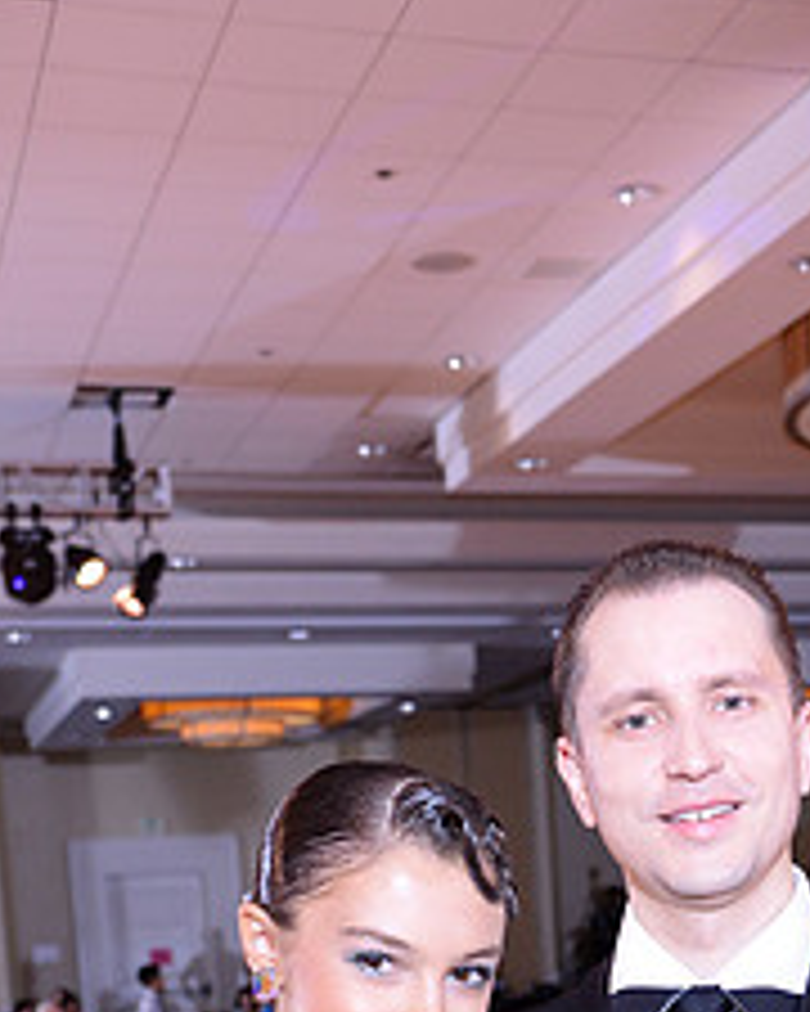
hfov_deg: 20.2
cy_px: 1295
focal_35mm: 75
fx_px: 2247
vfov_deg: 22.8
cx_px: 646
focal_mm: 31
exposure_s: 1/250
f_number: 4.5
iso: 1250
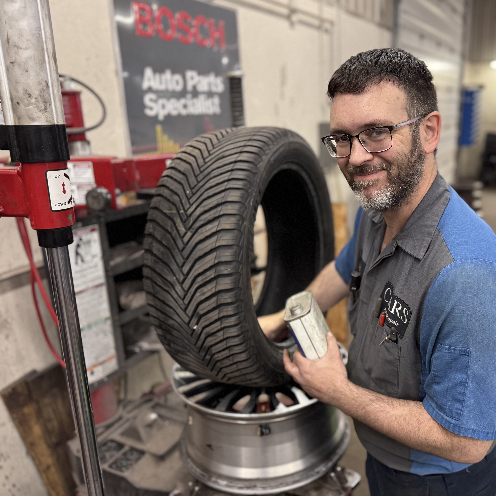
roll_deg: +1.1
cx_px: 325
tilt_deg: -17.3
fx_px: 470
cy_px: 247
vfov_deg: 55.6
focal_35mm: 29
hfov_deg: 54.6
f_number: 1.78
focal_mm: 6.76
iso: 320
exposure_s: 1/60
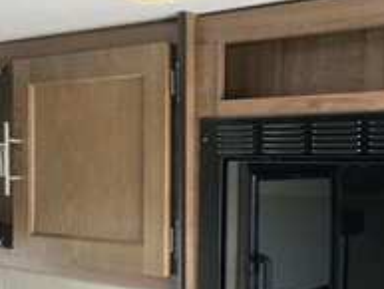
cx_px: 205
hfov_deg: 33.2
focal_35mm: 58
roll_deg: +1.7
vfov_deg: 25.1
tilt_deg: -4.8
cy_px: 195
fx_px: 644
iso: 160
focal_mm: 3
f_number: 1.8
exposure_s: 1/60
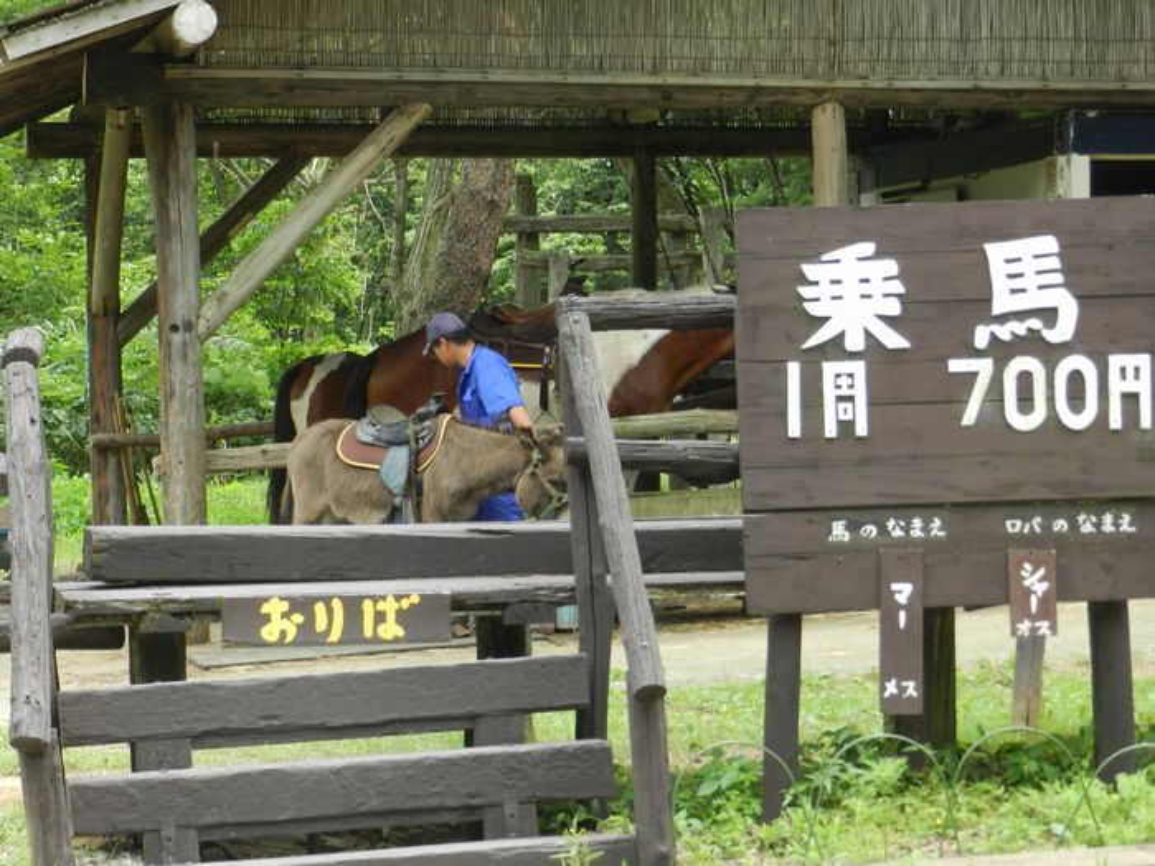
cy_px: 433
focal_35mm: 115
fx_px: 3837
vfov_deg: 12.9
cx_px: 578
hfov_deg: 17.1
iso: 160
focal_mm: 20.5
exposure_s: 1/160
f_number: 4.8
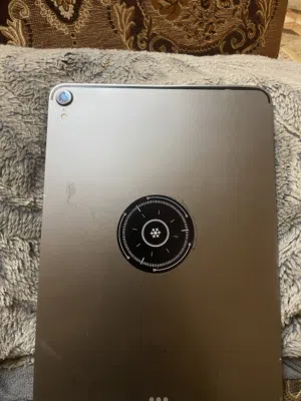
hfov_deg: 53.1
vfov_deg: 67.3
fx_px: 301
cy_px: 200
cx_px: 150
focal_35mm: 26
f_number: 1.8
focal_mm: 4.25
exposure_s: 1/25
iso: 500
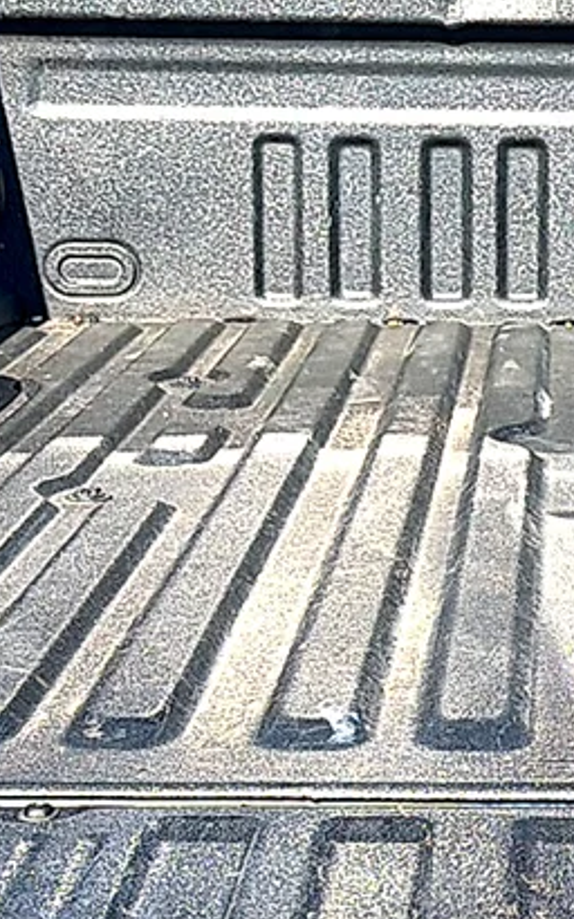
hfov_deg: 15.1
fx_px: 2129
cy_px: 458
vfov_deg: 24.4
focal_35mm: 85
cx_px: 590
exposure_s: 1/2000
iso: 80
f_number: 1.78
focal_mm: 6.76
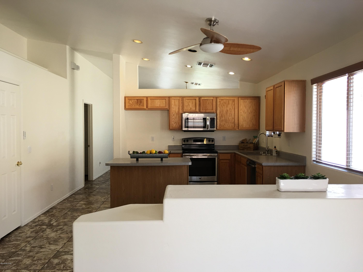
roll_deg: +0.0
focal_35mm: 29
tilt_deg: -0.7
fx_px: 304
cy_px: 136
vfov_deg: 48.2
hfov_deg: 61.7
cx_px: 182
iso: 25
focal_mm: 4.15
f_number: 2.2
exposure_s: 1/30
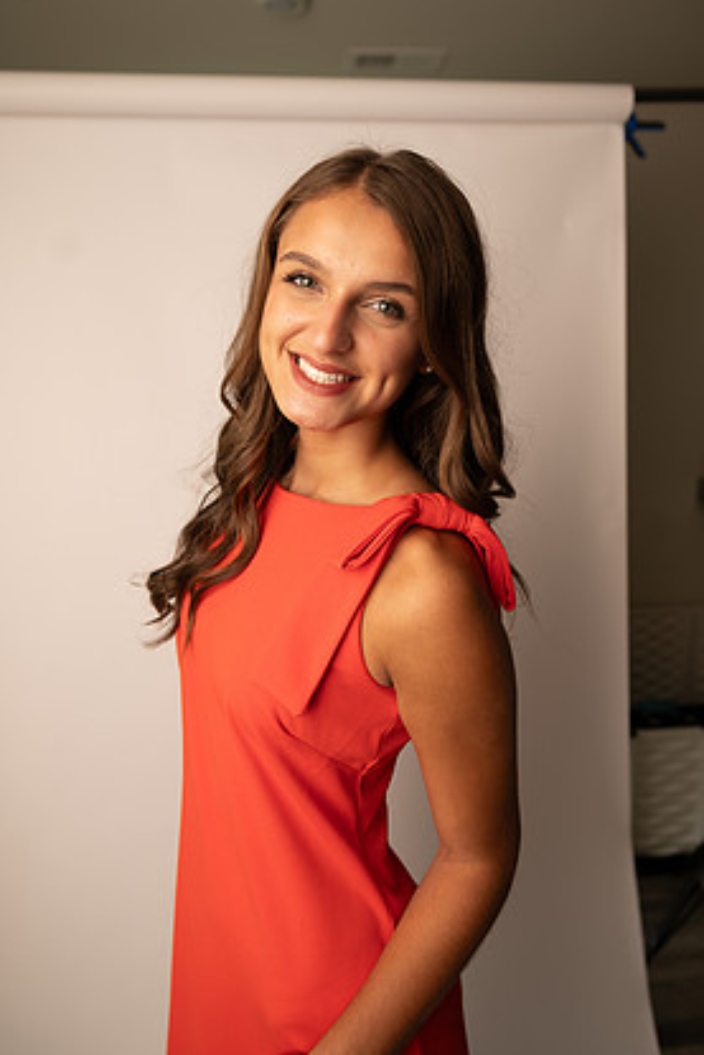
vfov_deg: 69.4
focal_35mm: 26
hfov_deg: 49.6
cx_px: 353
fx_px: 762
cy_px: 514
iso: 100
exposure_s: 1/160
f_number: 3.2
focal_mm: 24
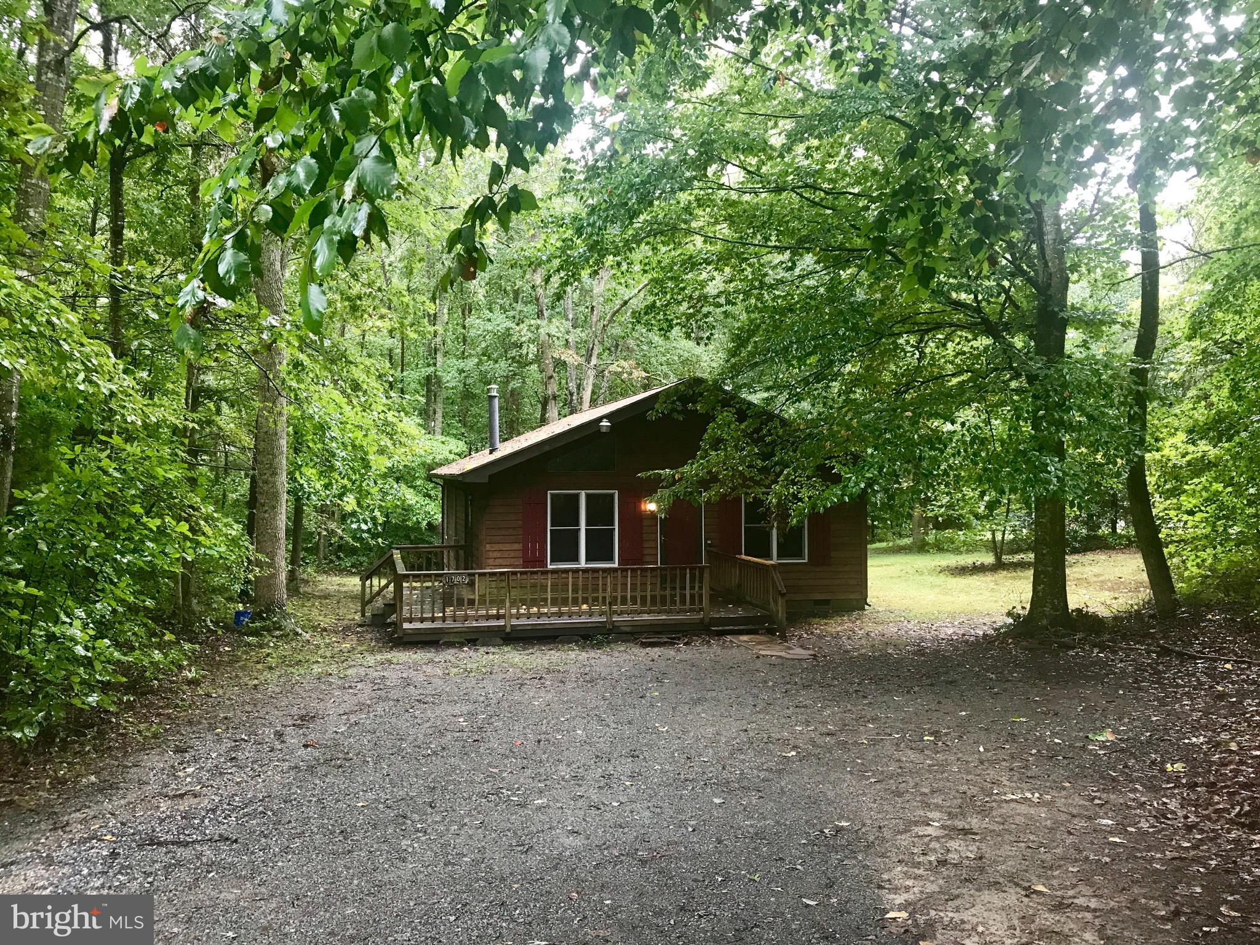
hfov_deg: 63.4
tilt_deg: +0.1
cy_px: 472
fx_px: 1019
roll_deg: -0.3
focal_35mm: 28
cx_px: 630
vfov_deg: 49.7
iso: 40
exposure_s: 1/20
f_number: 1.8
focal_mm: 3.99
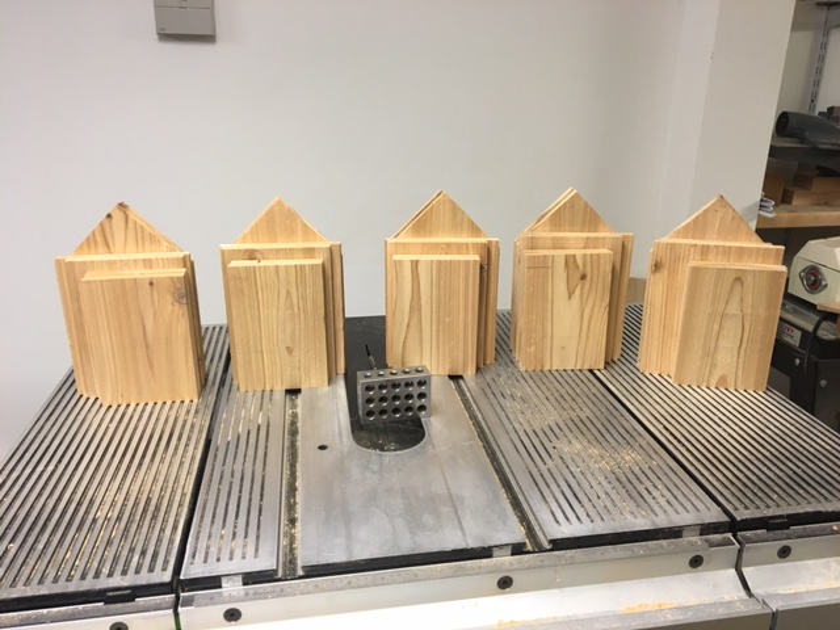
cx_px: 420
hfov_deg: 61.7
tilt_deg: -18.8
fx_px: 704
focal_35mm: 29
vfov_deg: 48.2
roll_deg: -1.2
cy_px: 315
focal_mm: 4.15
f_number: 2.2
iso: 64
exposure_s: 1/30
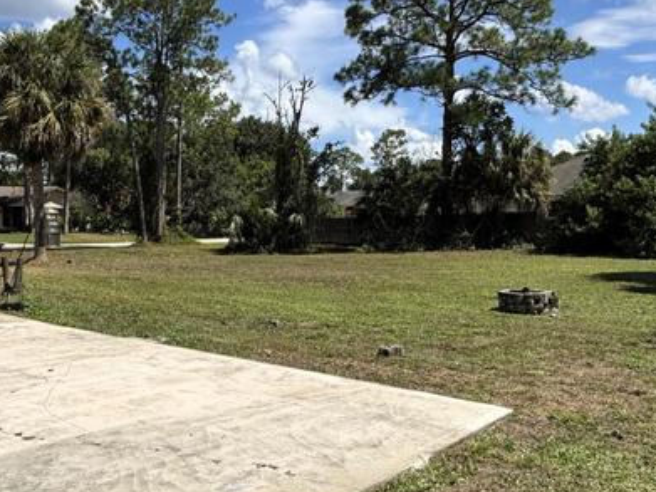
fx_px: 682
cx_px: 263
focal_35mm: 36
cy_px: 269
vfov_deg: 39.6
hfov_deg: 51.0
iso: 25
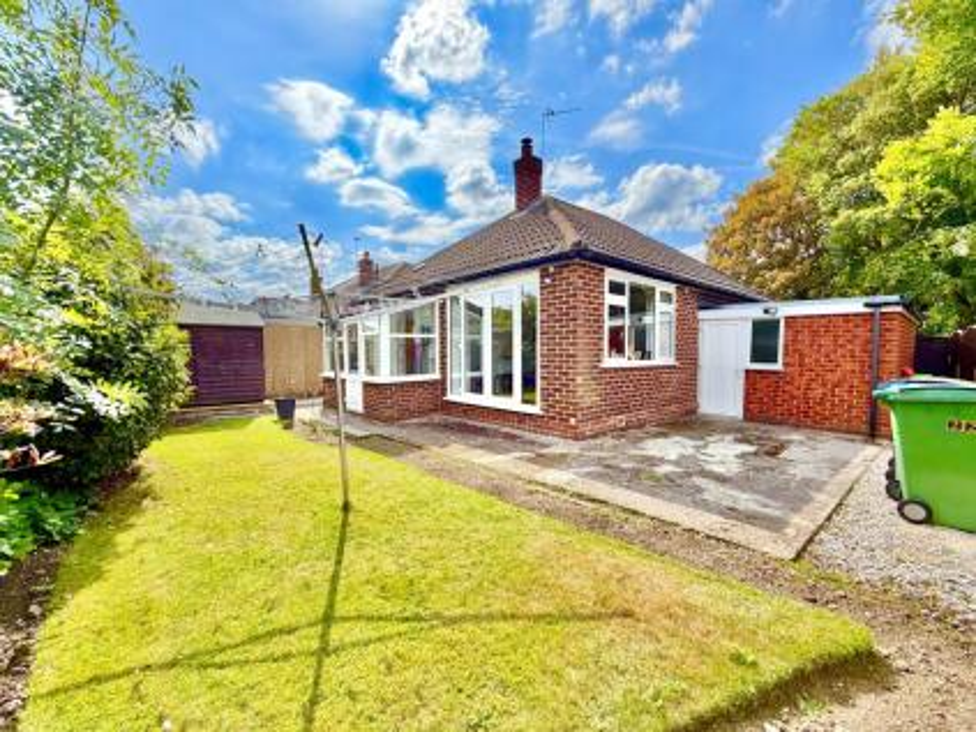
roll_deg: -2.4
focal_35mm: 14
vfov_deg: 85.6
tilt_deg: -2.9
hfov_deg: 102.1
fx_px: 395
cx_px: 488
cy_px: 366
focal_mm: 2.22
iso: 32
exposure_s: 1/770
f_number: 2.2
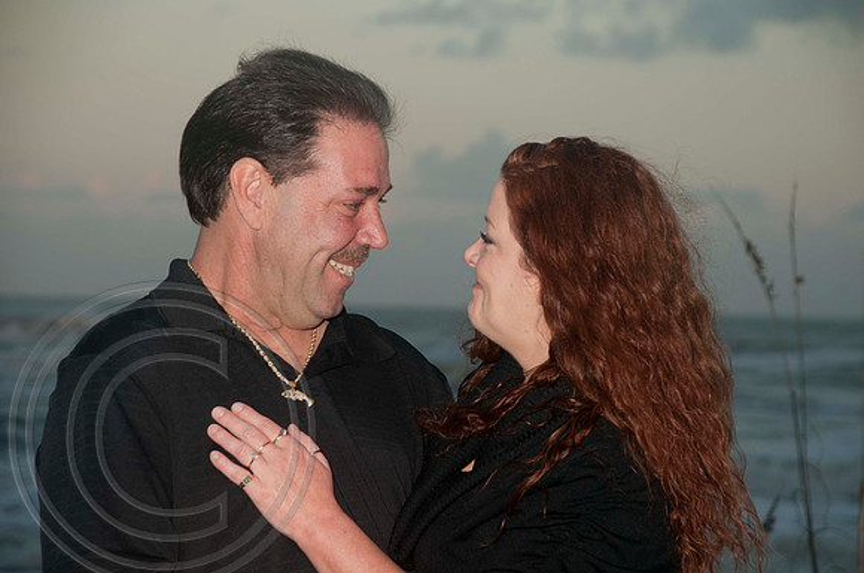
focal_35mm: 150
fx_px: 3595
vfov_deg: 9.1
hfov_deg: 13.7
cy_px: 286
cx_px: 432
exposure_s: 1/80
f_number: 6.3
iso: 100
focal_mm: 100
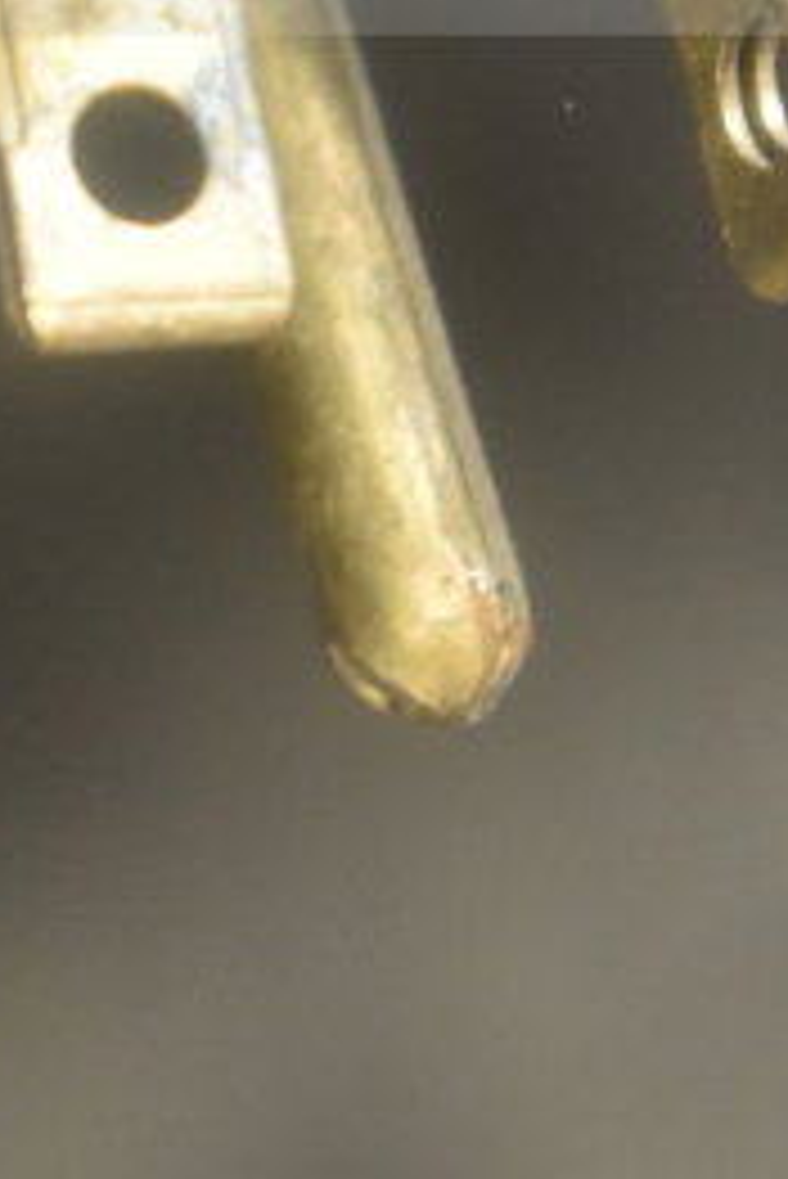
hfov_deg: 4.8
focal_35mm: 288
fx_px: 9434
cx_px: 378
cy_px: -322
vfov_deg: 7.1
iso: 1600
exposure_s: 1/100
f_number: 5.6
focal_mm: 55
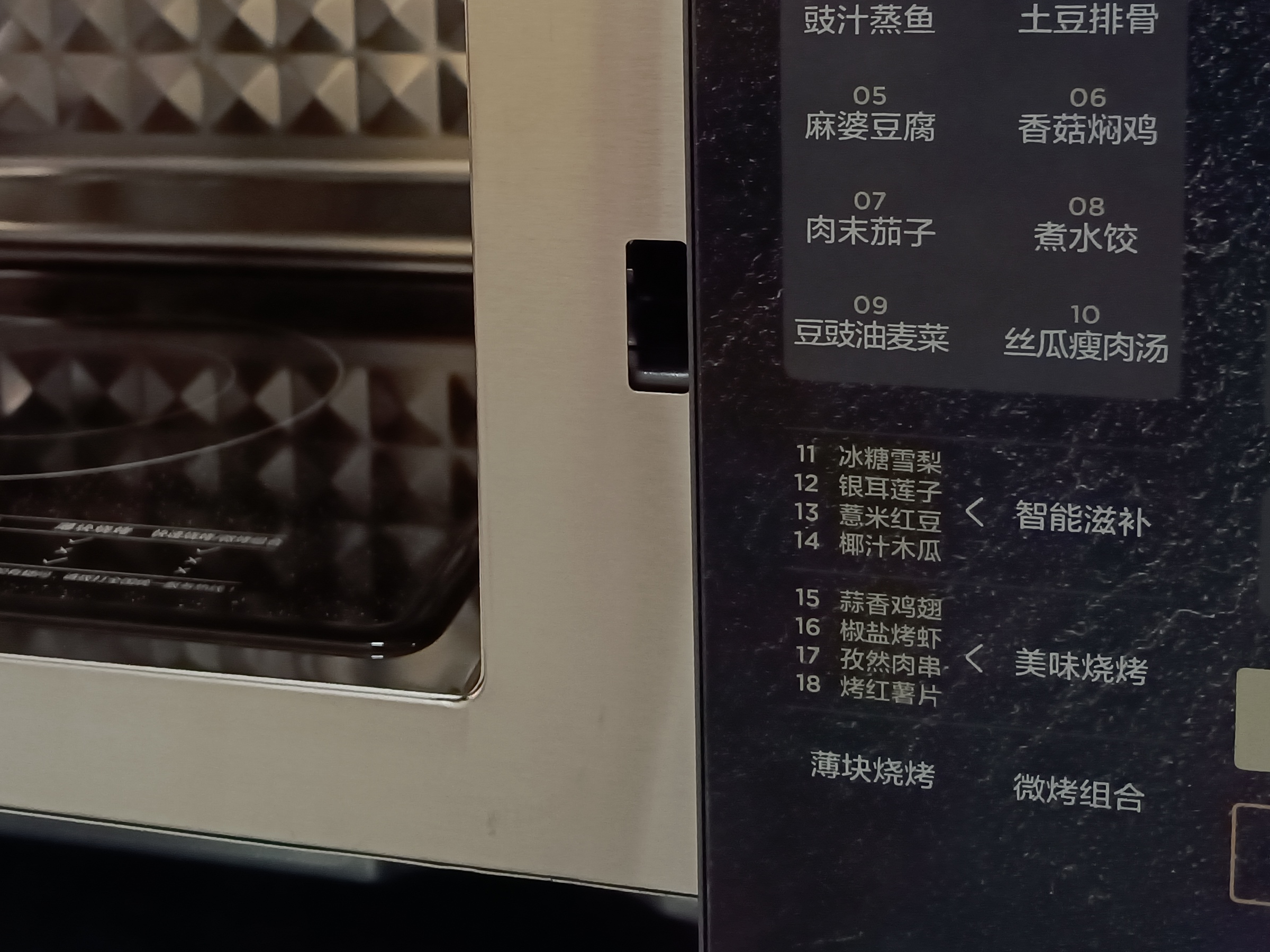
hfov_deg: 39.4
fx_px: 1761
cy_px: 98
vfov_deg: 29.1
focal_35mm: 48
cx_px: 475
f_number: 1.79
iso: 1125
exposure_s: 1/33.3
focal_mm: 4.71
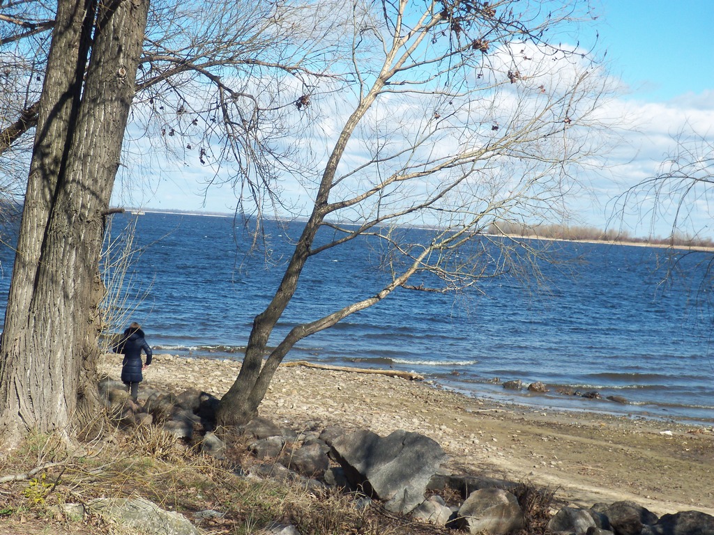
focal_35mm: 66
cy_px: 268
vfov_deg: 22.3
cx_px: 357
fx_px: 1361
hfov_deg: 29.4
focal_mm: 11
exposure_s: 1/500
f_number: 4.1
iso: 80
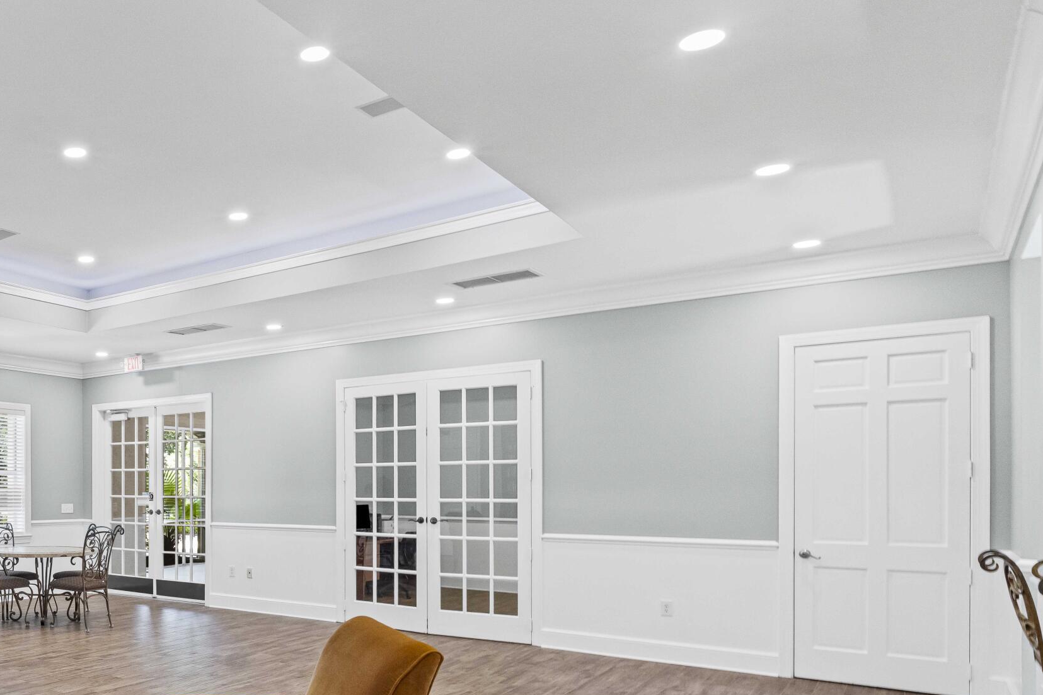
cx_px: 102
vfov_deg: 42.5
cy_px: 514
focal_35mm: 30
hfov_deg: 54.1
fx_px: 866
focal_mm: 16.5
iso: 500
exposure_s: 1/10
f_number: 8
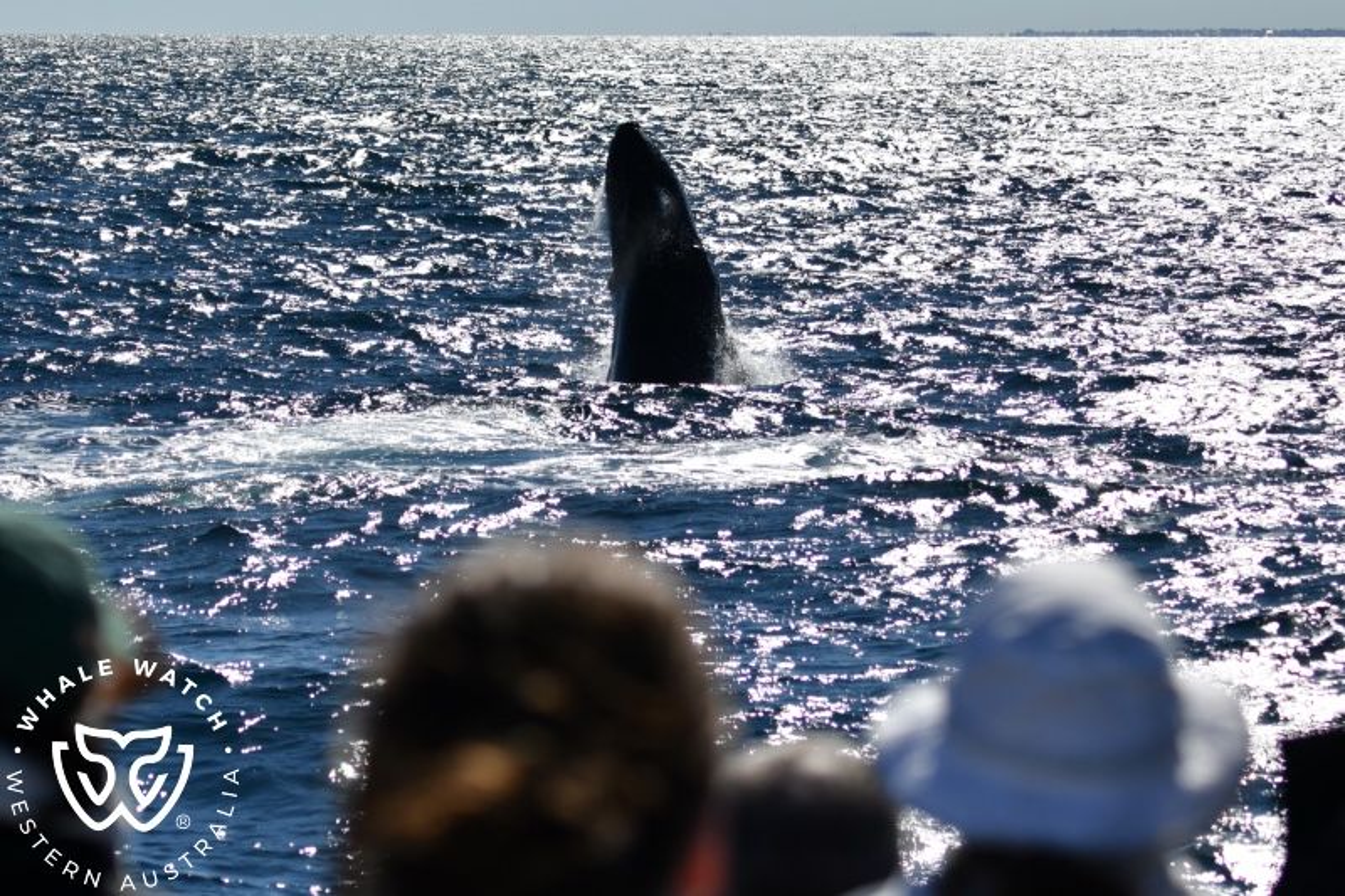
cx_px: 672
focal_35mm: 105
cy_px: 448
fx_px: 3922
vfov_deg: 13.0
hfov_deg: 19.5
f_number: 5
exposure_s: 1/8000
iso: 360
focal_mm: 105
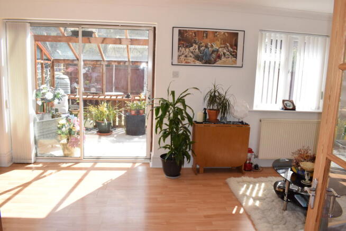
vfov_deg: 48.0
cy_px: 116
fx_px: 260
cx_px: 173
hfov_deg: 67.3
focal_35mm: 27
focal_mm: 18
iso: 800
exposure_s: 1/200
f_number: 11
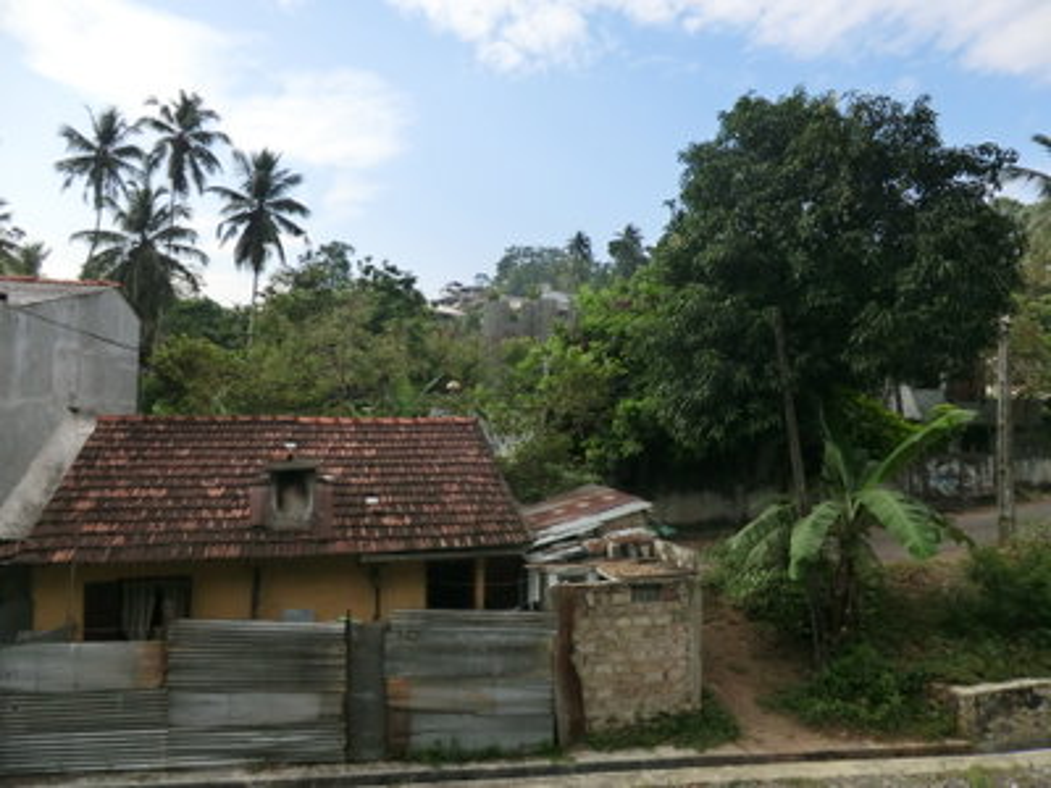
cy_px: 394
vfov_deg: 56.8
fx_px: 729
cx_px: 526
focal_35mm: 24
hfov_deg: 71.6
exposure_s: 1/800
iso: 80
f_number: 3.2
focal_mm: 4.3
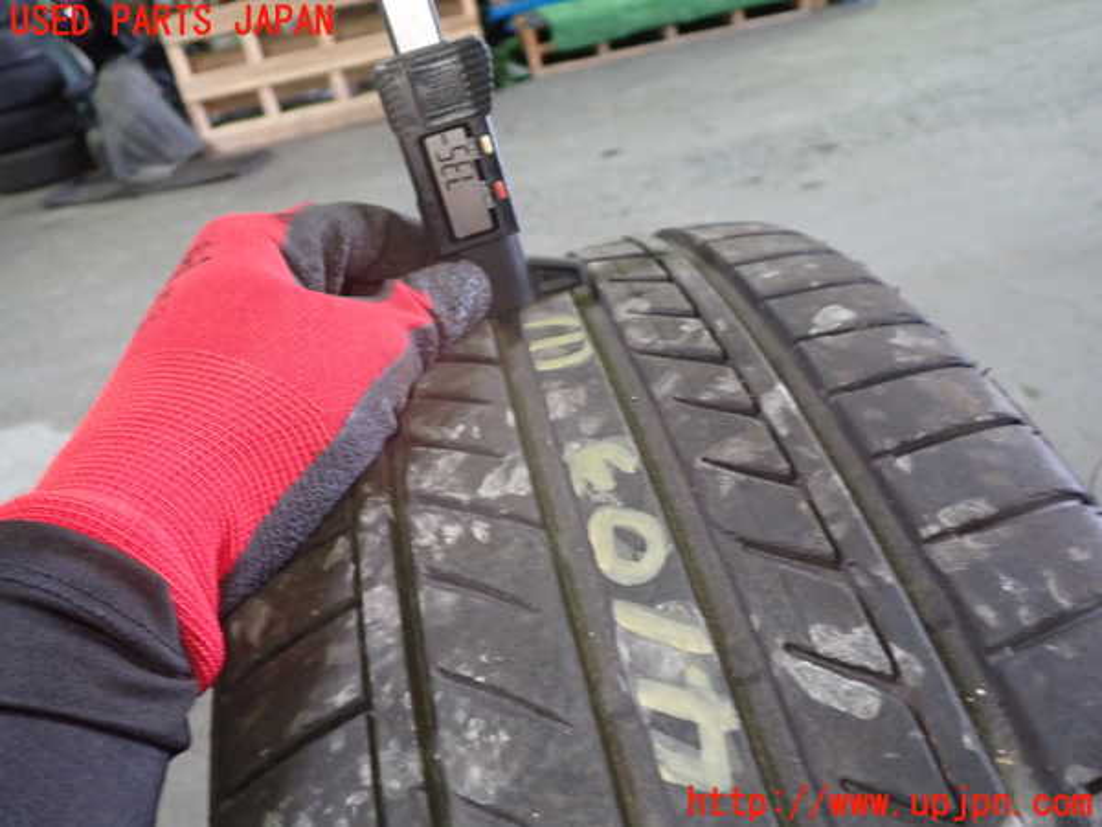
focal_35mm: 30
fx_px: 955
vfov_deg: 46.8
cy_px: 414
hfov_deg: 60.0
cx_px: 551
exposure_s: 1/30
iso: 500
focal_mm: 5.4
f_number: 2.3
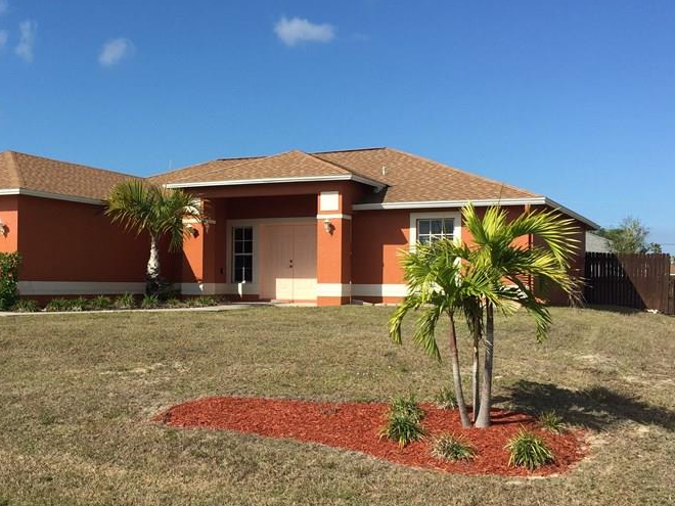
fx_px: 877
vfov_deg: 32.2
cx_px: 224
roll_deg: -1.9
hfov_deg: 41.5
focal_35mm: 45
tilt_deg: +0.0
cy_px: 275
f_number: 2.2
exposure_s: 1/2326
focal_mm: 4.15
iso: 32
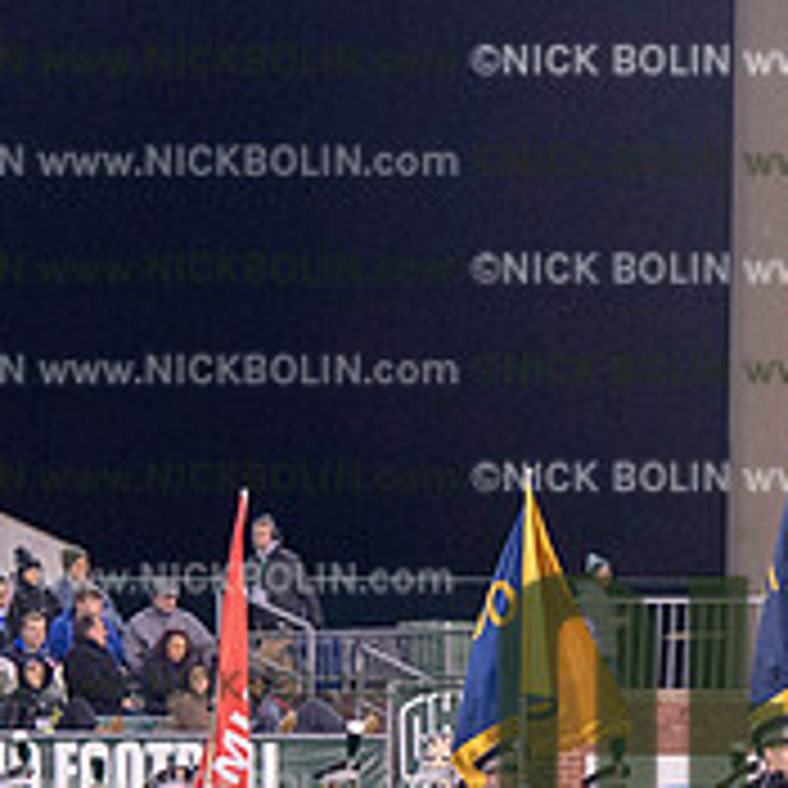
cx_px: 815
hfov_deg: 4.3
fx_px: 10534
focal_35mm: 409
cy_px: 788
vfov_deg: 4.3
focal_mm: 145
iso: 6400
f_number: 5.6
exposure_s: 1/400
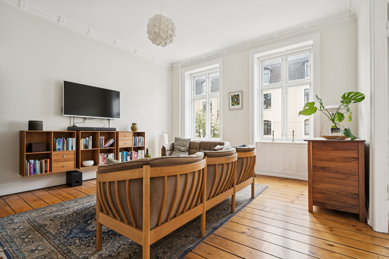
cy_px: 130
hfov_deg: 91.6
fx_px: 189
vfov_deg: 68.9
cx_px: 194
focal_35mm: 18
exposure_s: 1/60
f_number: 6.3
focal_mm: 17.5
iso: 400
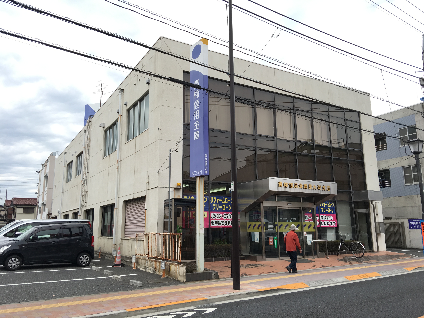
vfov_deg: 48.2
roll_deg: -0.1
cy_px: 159
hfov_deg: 61.7
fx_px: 355
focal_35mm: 29
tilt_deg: +11.6
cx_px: 212
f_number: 2.2
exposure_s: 1/578
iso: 25
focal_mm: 4.15
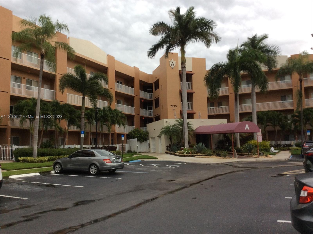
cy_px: 117
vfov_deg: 44.0
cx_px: 156
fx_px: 289
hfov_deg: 56.9
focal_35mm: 32
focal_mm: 3.3
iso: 40
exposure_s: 1/120
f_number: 2.4
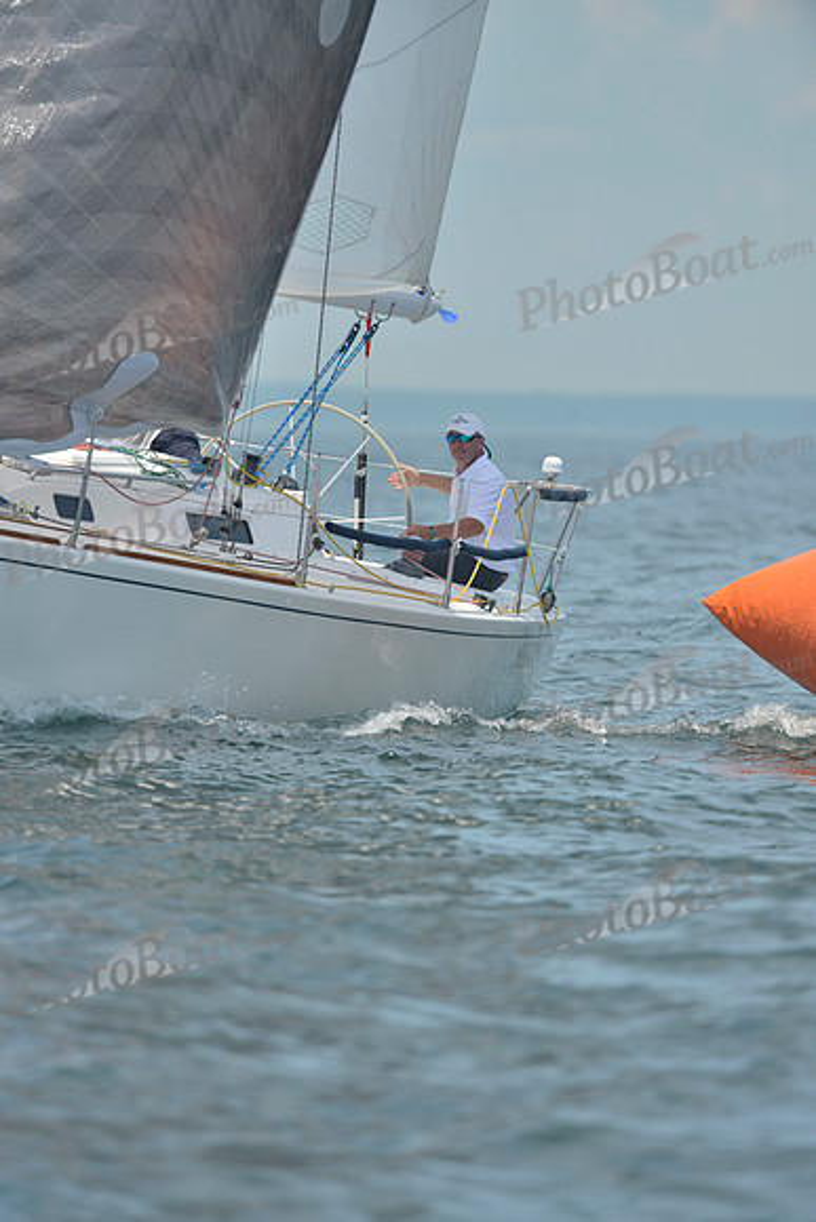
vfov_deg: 5.2
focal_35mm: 400
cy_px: 611
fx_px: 13591
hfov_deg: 3.4
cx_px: 408
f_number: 5.6
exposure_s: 1/1000
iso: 200
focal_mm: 400
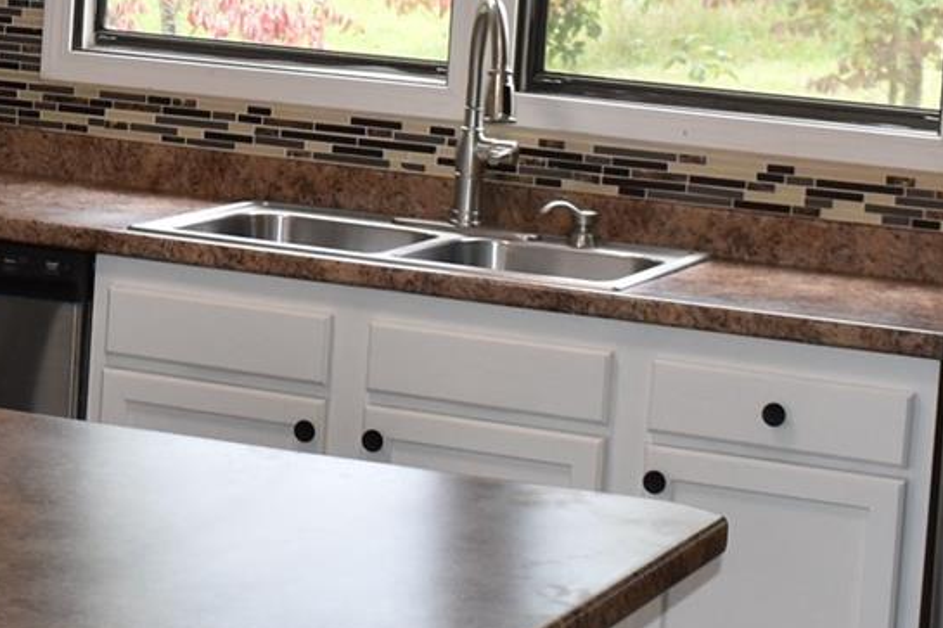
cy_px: 4
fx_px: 3247
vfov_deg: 11.0
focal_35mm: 124
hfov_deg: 16.1
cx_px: -48
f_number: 5.6
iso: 640
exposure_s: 1/125
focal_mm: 22
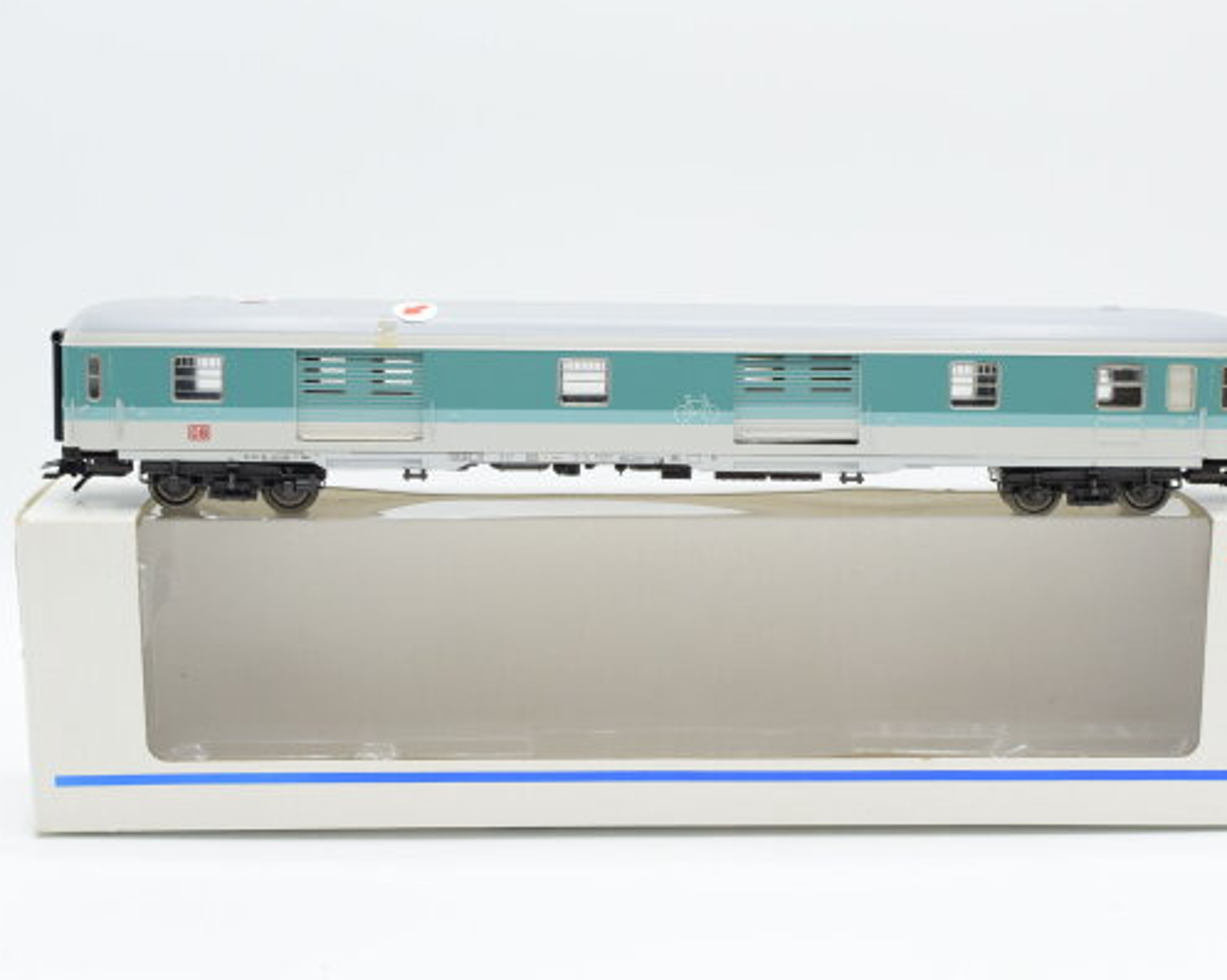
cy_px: 488
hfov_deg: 31.7
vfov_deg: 25.5
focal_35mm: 60
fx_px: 2162
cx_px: 684
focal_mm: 35
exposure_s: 1/160
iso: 400
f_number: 8
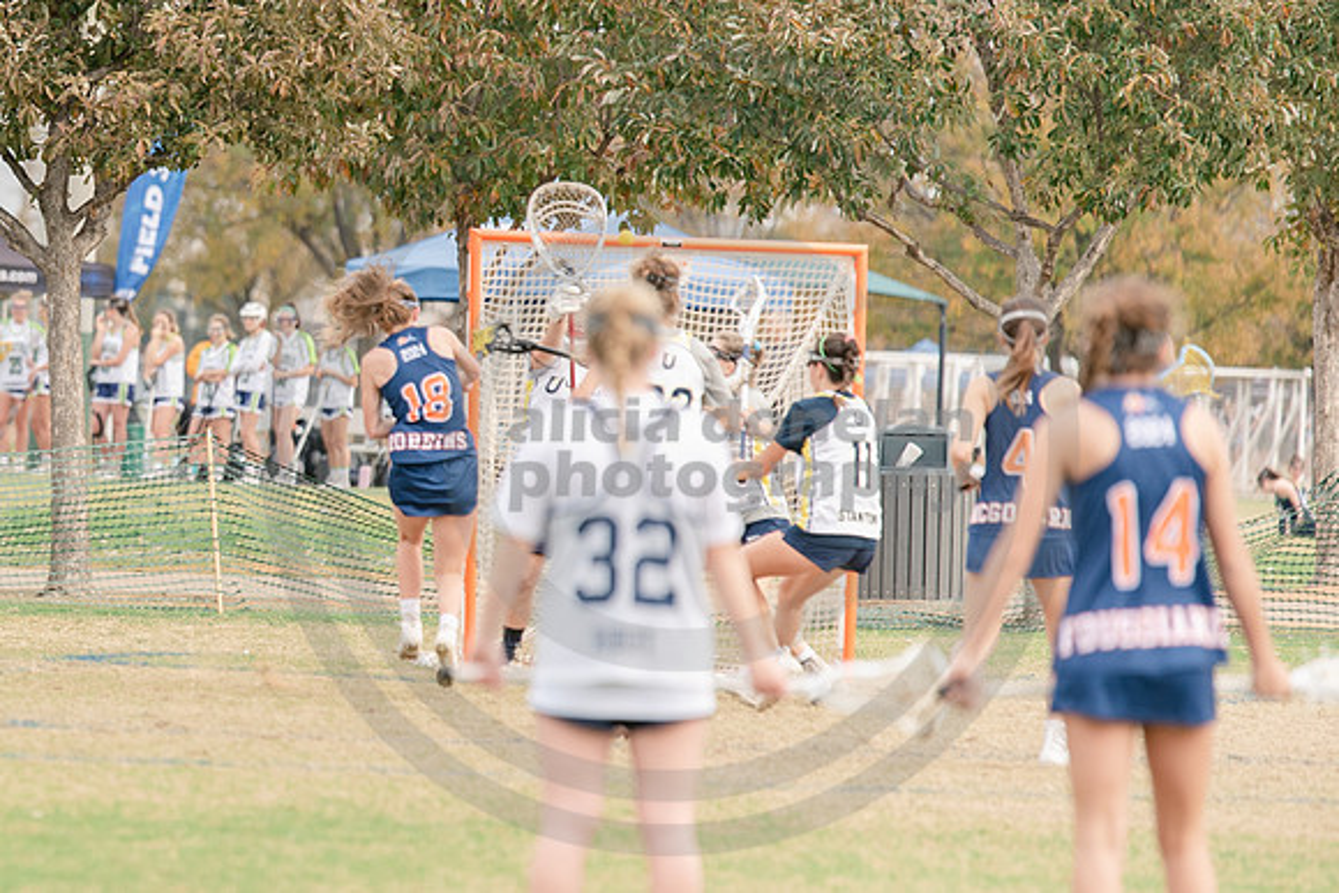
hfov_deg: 5.0
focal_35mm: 410
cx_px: -35
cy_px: 377
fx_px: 15270
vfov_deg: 3.4
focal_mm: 200
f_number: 2.8
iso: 280
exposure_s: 1/1250
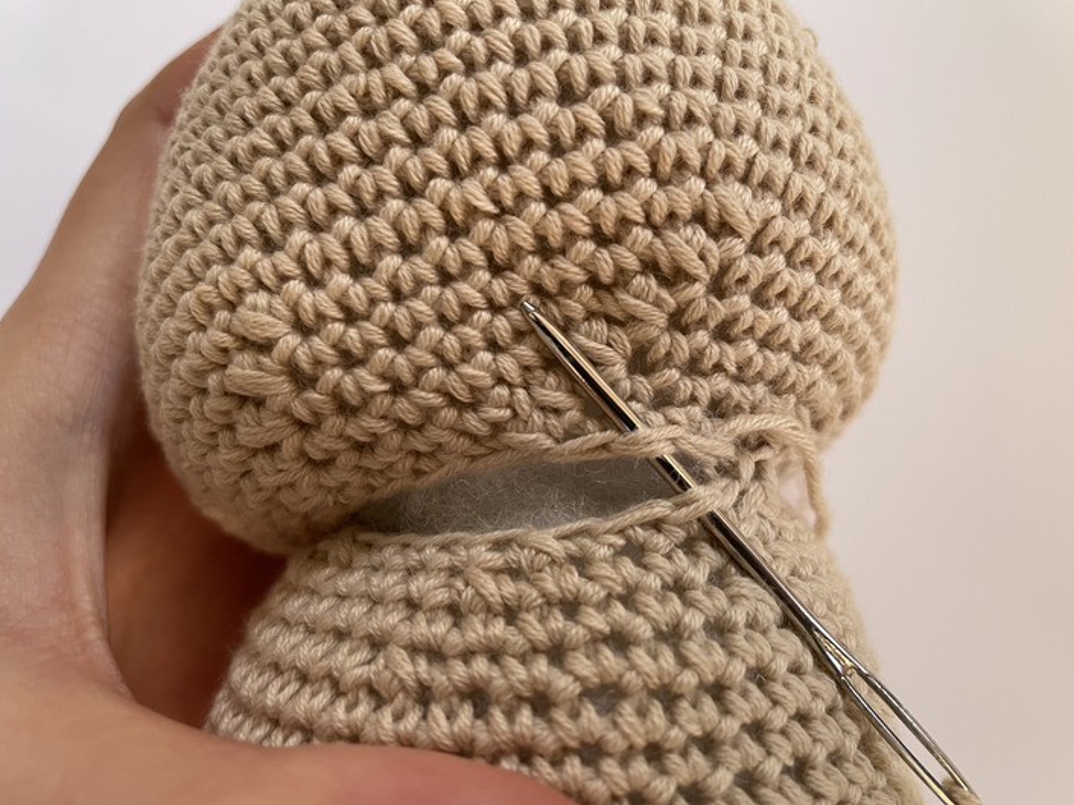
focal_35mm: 27
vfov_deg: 51.3
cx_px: 524
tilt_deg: -61.9
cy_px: 394
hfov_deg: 65.3
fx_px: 837
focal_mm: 4.2
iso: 125
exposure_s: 1/71
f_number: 1.6
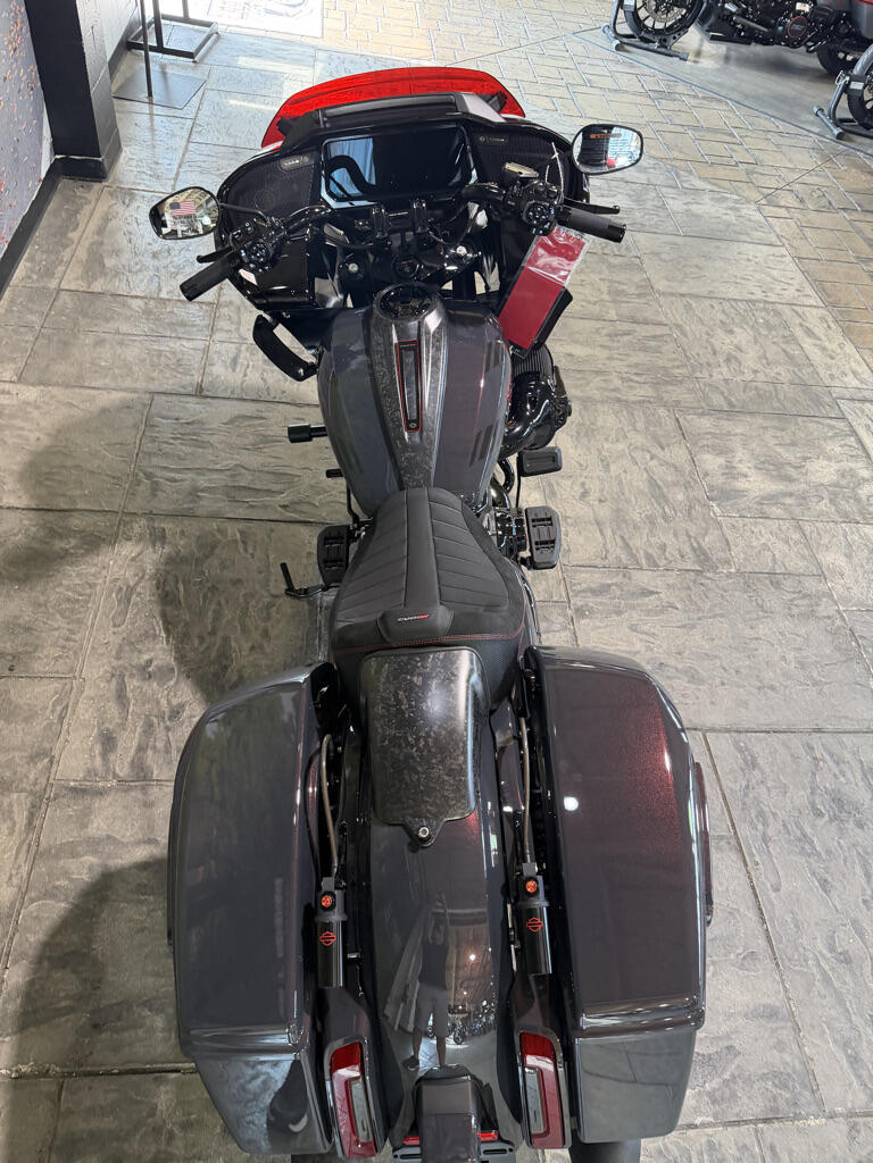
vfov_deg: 71.6
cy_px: 582
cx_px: 436
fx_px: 807
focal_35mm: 24
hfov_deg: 56.8
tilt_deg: -49.0
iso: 200
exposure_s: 1/60
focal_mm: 6.76
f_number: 1.78
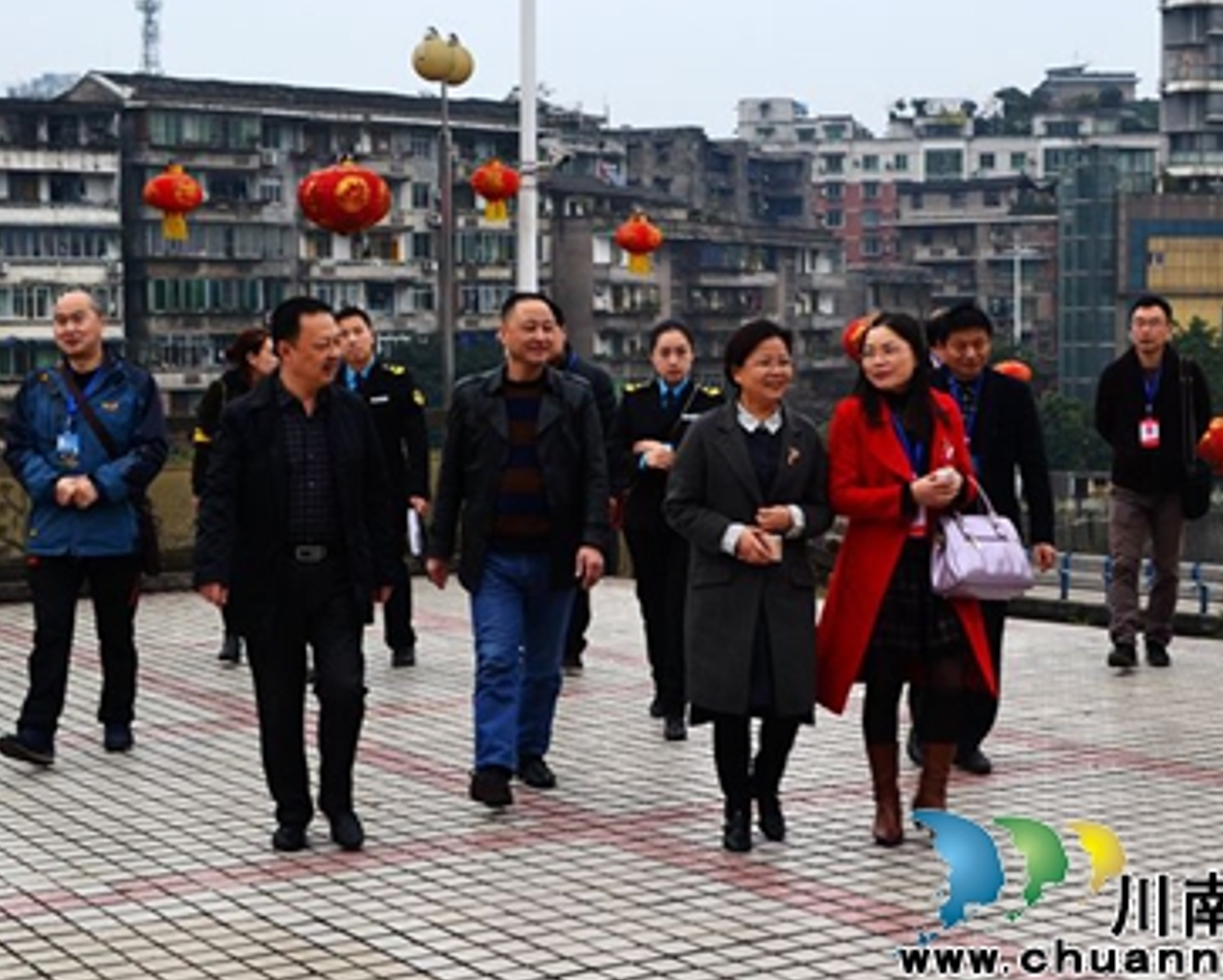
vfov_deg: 24.6
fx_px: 2246
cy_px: 477
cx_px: 654
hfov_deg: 30.5
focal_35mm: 62
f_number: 8
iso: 400
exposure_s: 1/80
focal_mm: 32
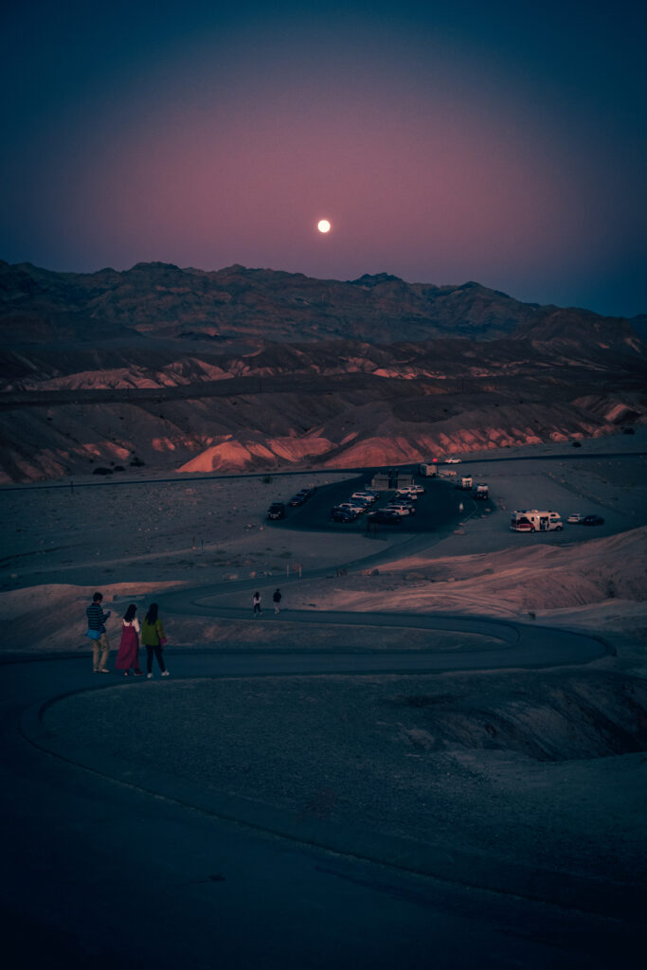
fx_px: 1051
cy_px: 485
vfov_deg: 49.5
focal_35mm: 39
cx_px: 324
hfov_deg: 34.2
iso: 400
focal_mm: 26
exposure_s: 1/80
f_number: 5
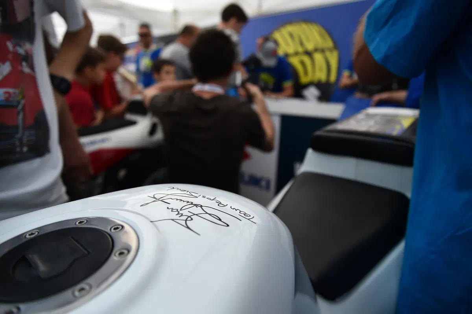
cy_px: 157
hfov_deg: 73.8
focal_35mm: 24
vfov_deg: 53.1
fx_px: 315
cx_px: 236
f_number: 4
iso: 400
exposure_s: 1/2000
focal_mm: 24
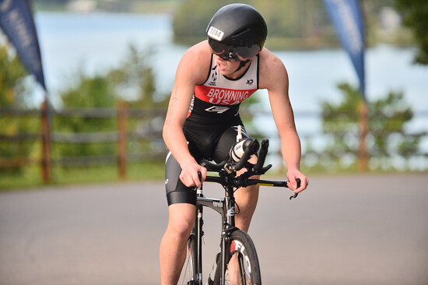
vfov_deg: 6.9
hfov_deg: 10.3
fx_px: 2376
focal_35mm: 200
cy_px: 142
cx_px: 214
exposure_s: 1/3200
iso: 1000
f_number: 2.8
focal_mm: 200
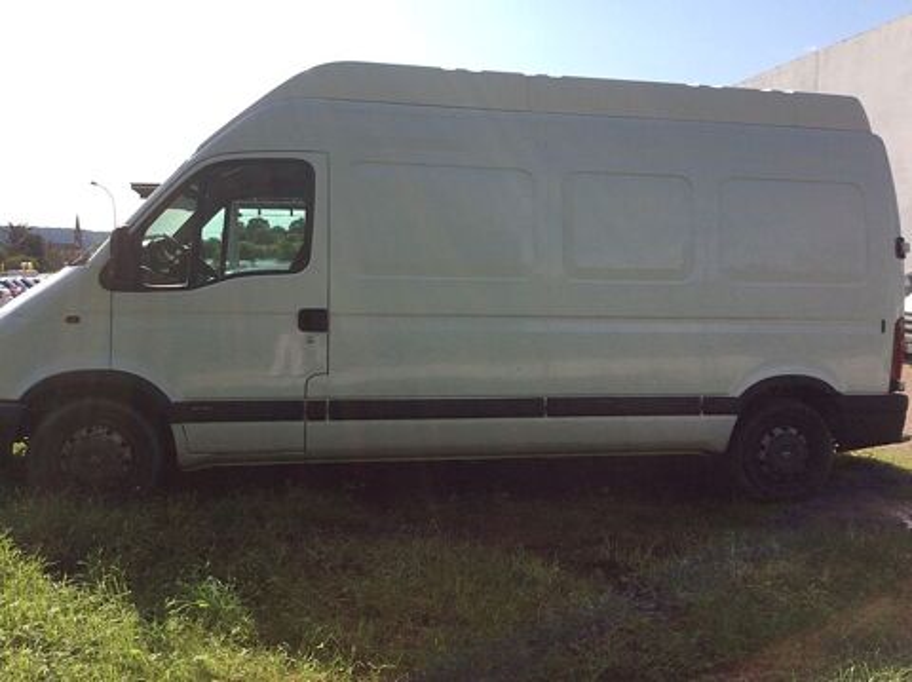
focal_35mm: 32
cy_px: 341
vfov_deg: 44.1
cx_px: 456
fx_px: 842
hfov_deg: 56.9
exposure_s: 1/1733
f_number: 2.4
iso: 32
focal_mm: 3.3
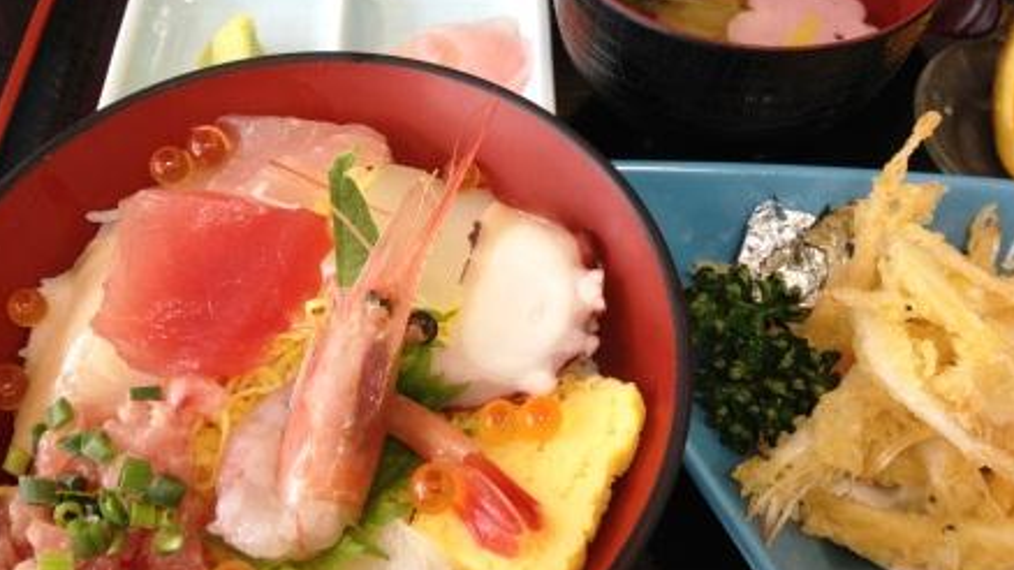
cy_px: 246
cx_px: 500
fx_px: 1048
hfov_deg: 51.6
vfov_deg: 30.4
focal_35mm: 39
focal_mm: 4.28
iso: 80
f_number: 2.4
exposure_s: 1/20
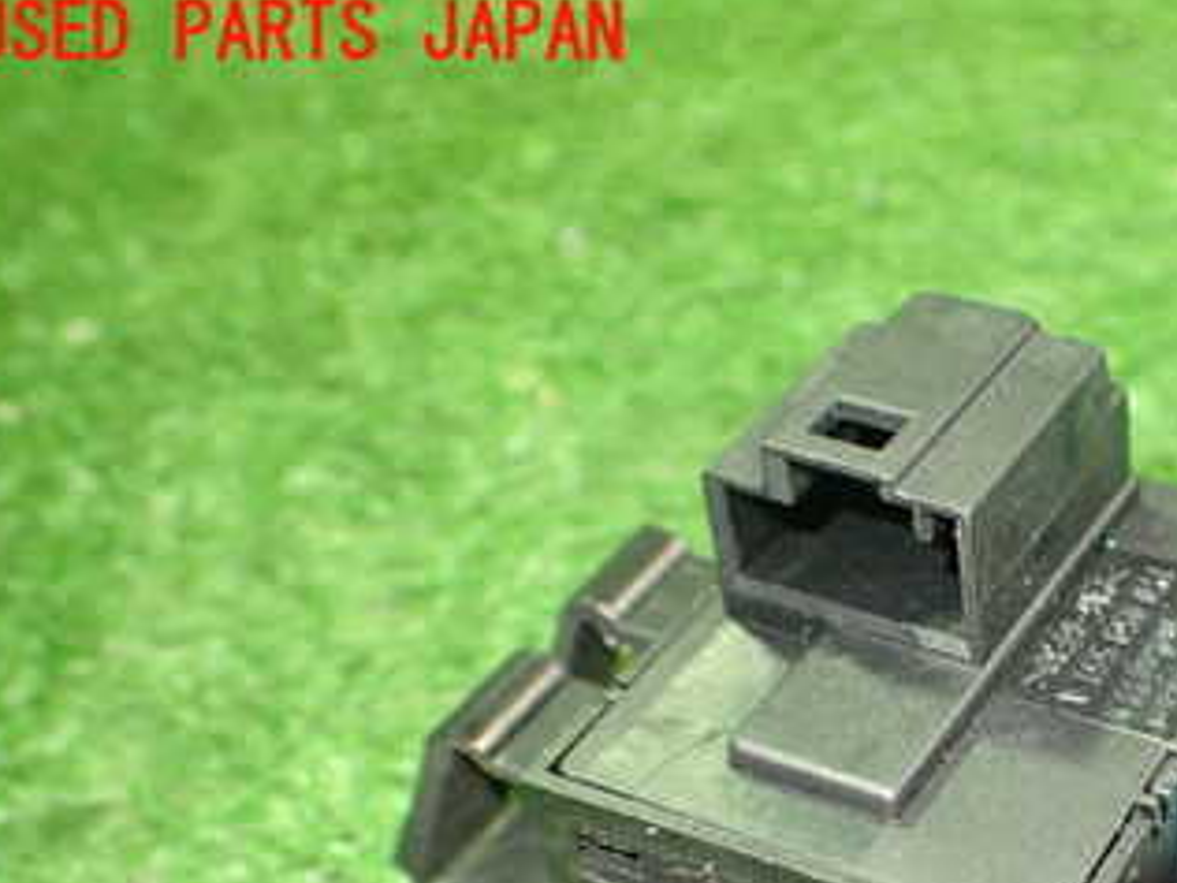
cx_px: 1065
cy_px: 827
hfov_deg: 32.1
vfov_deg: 24.8
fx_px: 1938
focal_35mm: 57
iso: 800
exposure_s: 1/30
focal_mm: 5.4
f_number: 2.3
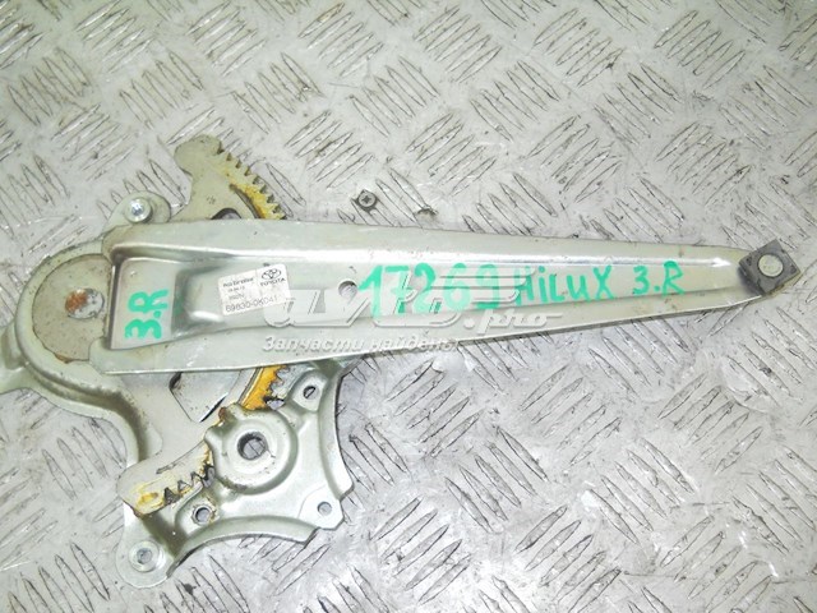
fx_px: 968
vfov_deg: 35.1
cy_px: 306
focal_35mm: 41
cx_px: 408
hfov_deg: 45.8
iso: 200
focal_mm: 6.72
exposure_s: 1/30
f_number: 3.1
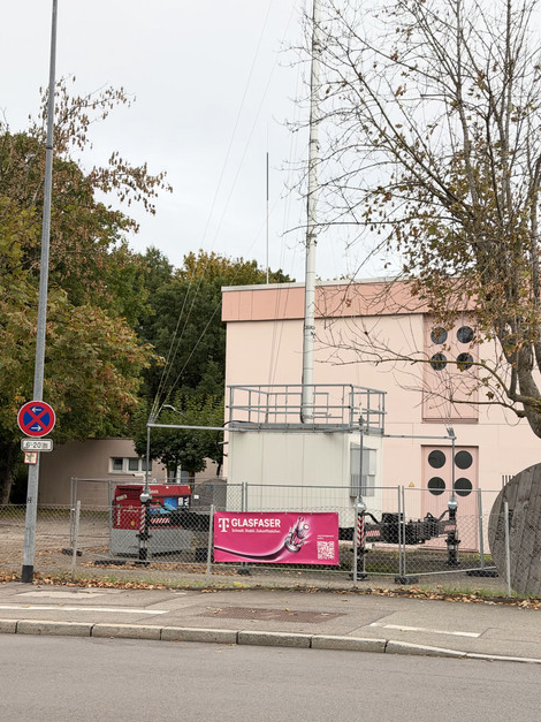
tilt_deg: +5.3
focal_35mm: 49
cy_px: 367
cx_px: 270
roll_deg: -2.3
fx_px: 1021
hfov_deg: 29.7
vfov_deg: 38.9
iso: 64
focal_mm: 6.76
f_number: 1.78
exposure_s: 1/865
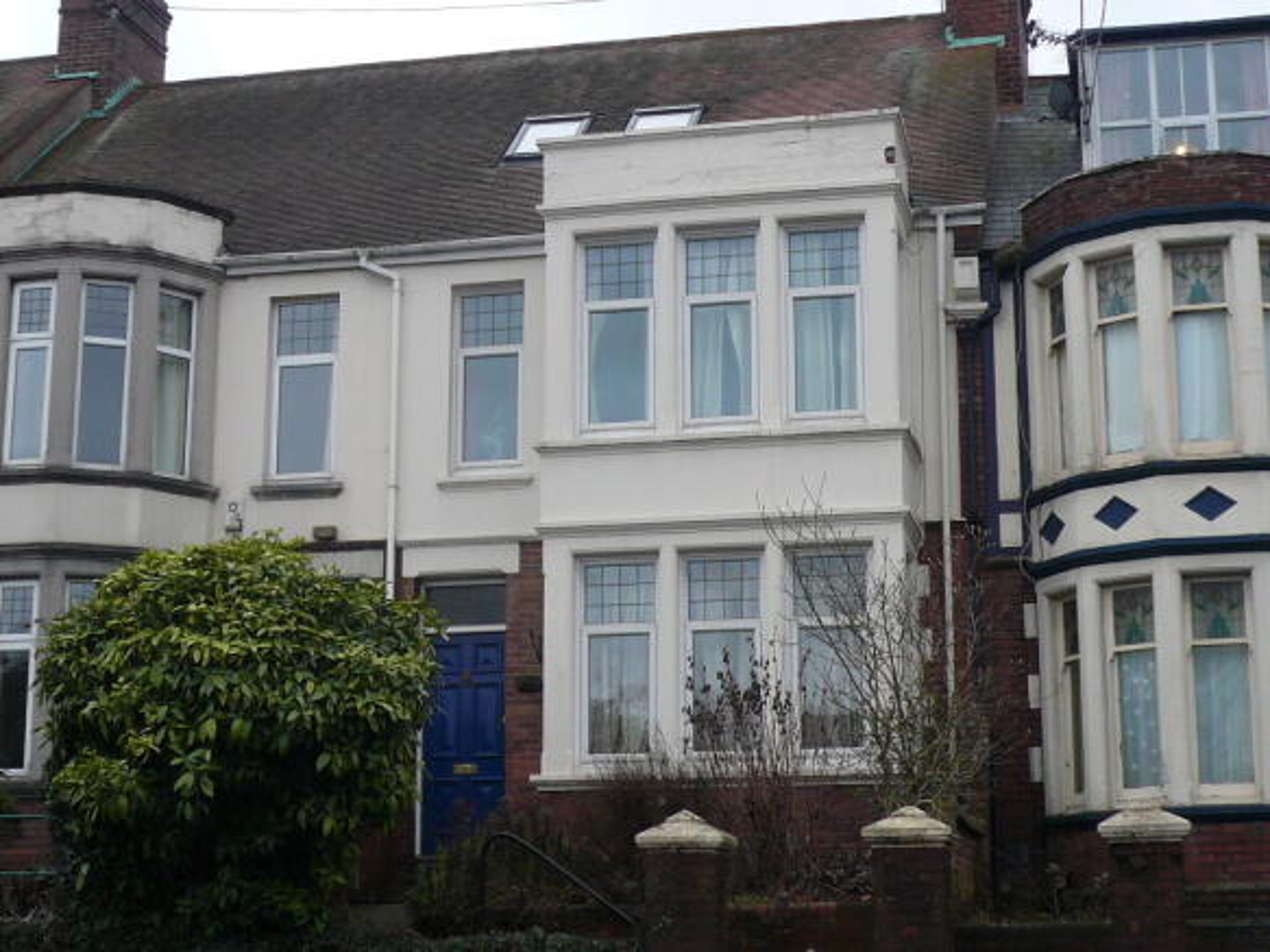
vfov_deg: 22.9
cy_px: 476
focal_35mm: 64
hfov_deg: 30.3
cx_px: 635
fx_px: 2348
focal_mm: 6.9
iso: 100
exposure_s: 1/160
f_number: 3.3
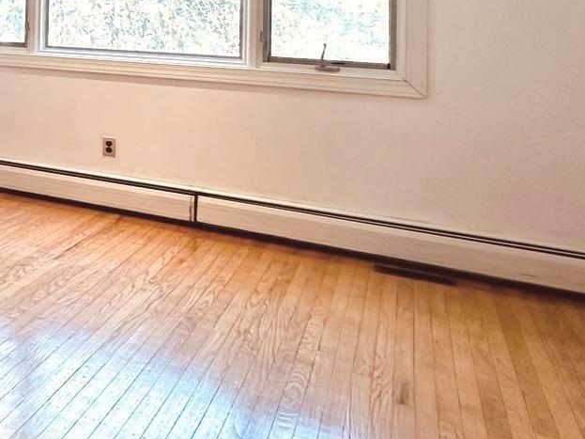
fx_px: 777
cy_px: -18
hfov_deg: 28.6
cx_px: -270
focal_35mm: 46
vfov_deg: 29.1
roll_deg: -2.1
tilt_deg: +2.3
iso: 160
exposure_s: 1/120
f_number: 2.2
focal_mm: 2.22
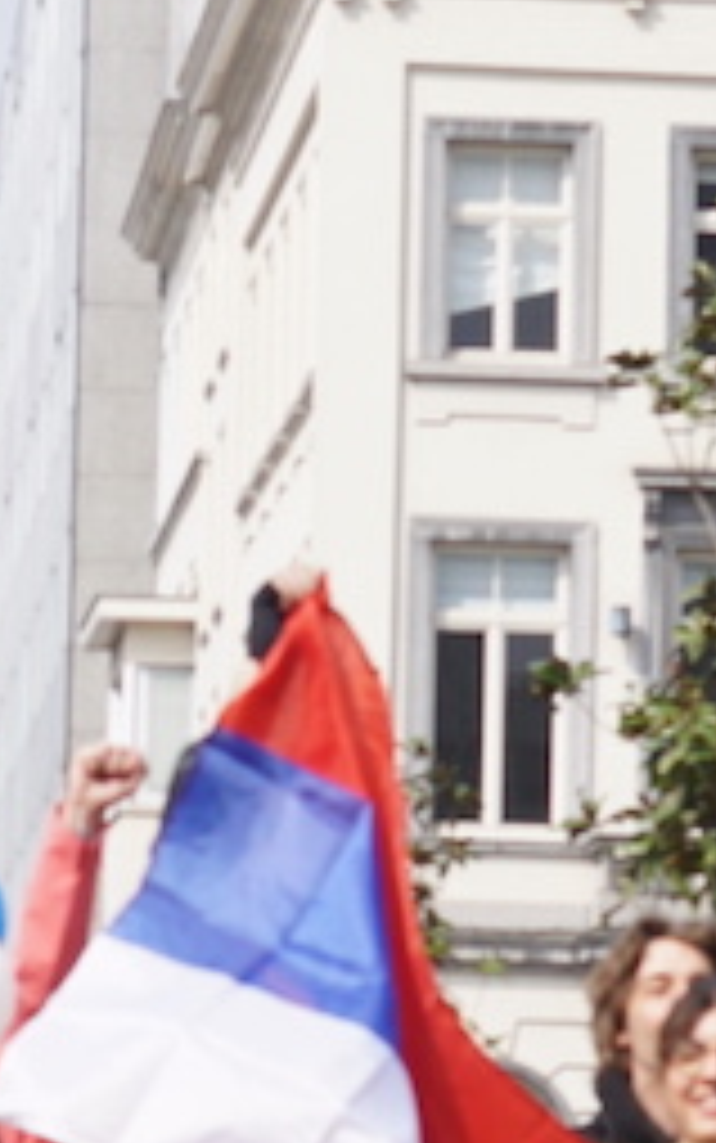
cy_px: 1530
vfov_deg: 7.6
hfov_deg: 4.8
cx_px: -725
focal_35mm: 271
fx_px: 8451
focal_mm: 30
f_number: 8
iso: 100
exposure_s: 1/320
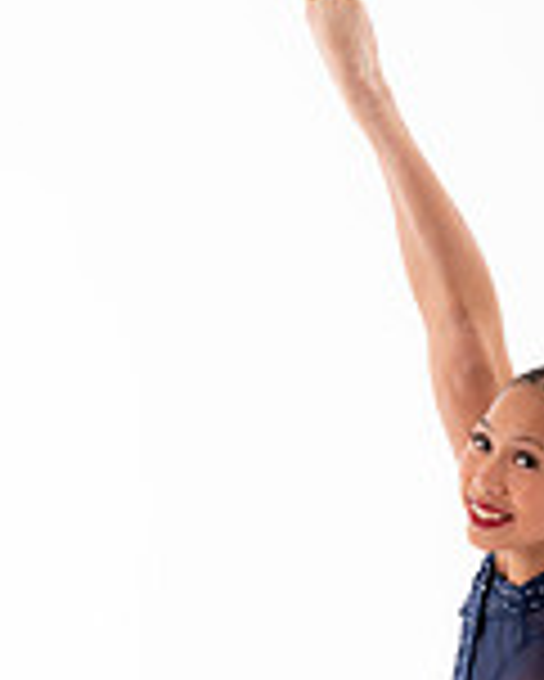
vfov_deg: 15.8
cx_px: 551
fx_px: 2413
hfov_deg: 12.7
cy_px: 630
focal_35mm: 120
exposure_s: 1/200
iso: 400
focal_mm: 43
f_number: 7.1
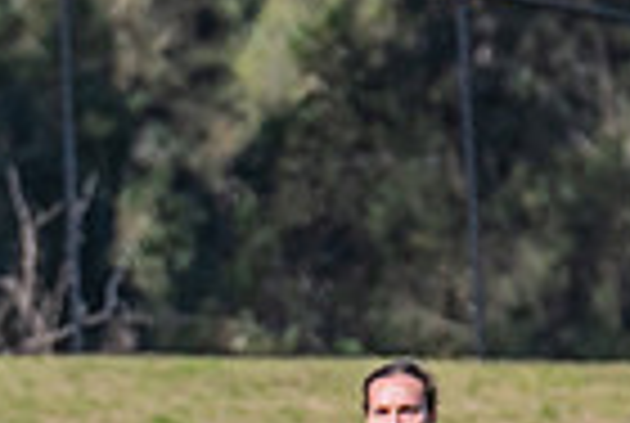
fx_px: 32742
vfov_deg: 0.7
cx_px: -598
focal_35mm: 1867
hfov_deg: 1.1
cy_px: 438
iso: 800
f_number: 11
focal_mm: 380
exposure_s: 1/1250
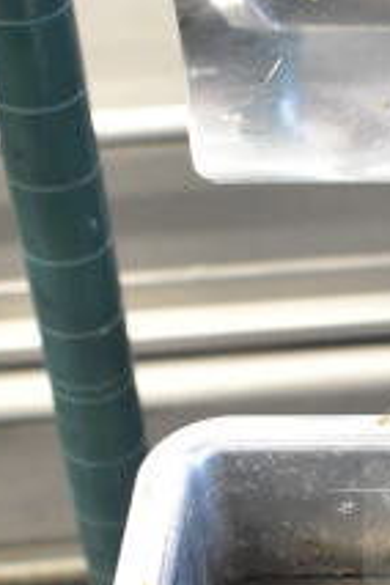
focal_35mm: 116
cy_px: 371
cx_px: 670
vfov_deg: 17.6
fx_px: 1885
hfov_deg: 11.1
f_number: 3.5
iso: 1600
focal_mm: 18
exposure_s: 1/40
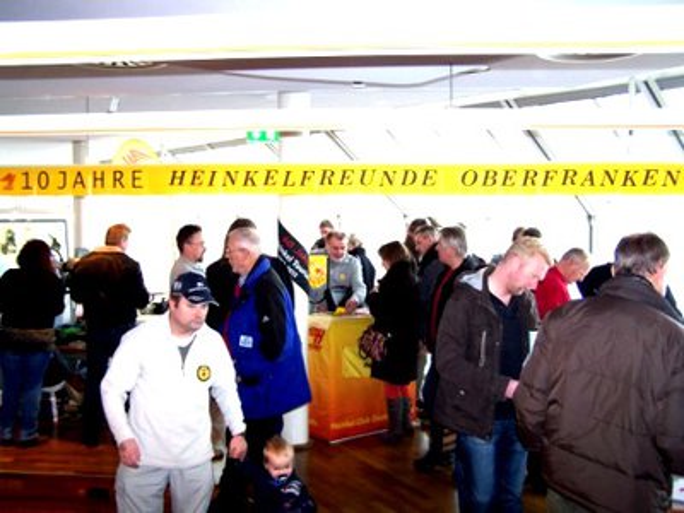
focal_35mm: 38
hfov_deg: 49.0
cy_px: 256
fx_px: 751
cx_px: 342
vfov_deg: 37.7
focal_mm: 6.3
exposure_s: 1/60
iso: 140
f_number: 2.8
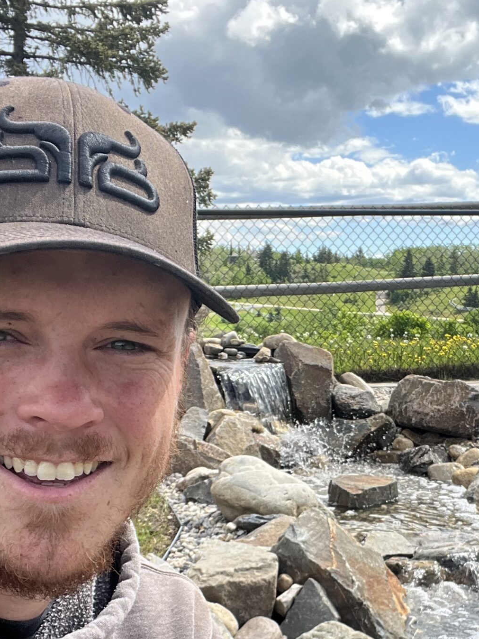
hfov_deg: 25.3
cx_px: 370
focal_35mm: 57
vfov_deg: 33.0
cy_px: 491
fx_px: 1051
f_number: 2.2
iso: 32
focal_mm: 2.71
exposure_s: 1/311
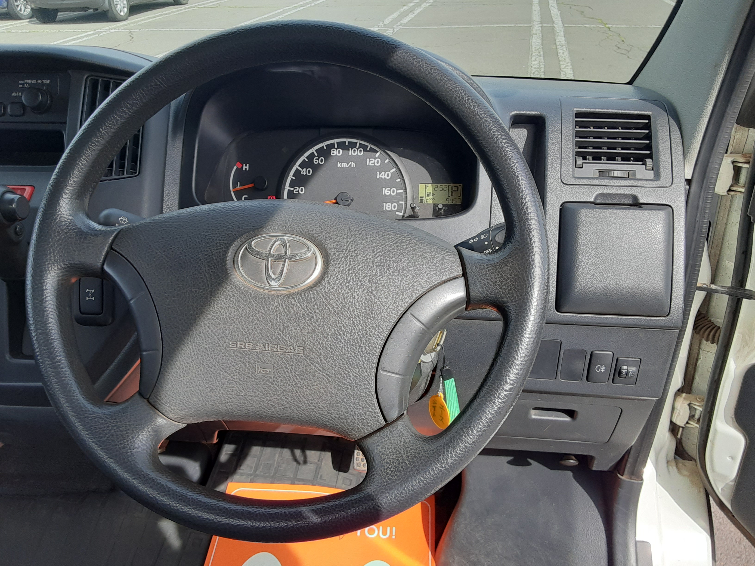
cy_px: 283
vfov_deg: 51.4
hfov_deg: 65.3
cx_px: 378
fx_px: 589
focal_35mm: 27
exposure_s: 1/407
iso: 40
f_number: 1.9
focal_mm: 2.91
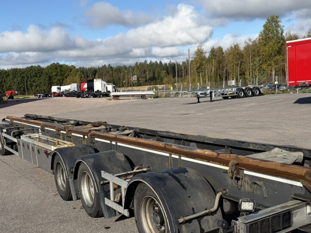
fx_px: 386
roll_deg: +3.6
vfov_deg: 33.5
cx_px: 162
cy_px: 134
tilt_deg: -7.6
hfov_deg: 43.9
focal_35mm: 43
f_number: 1.6
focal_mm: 5.96
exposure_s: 1/5348
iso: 50
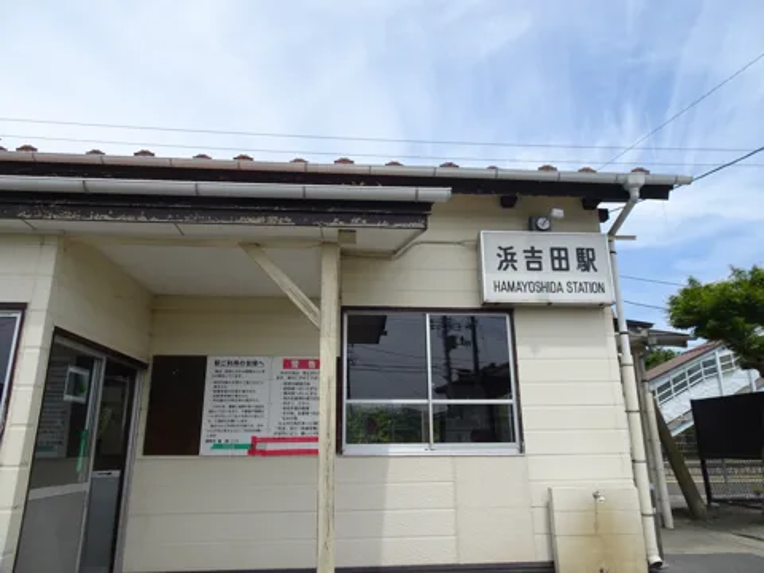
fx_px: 530
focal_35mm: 24
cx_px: 382
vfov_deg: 56.8
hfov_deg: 71.6
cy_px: 286
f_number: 3.5
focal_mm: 4.1
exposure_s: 1/800
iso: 80
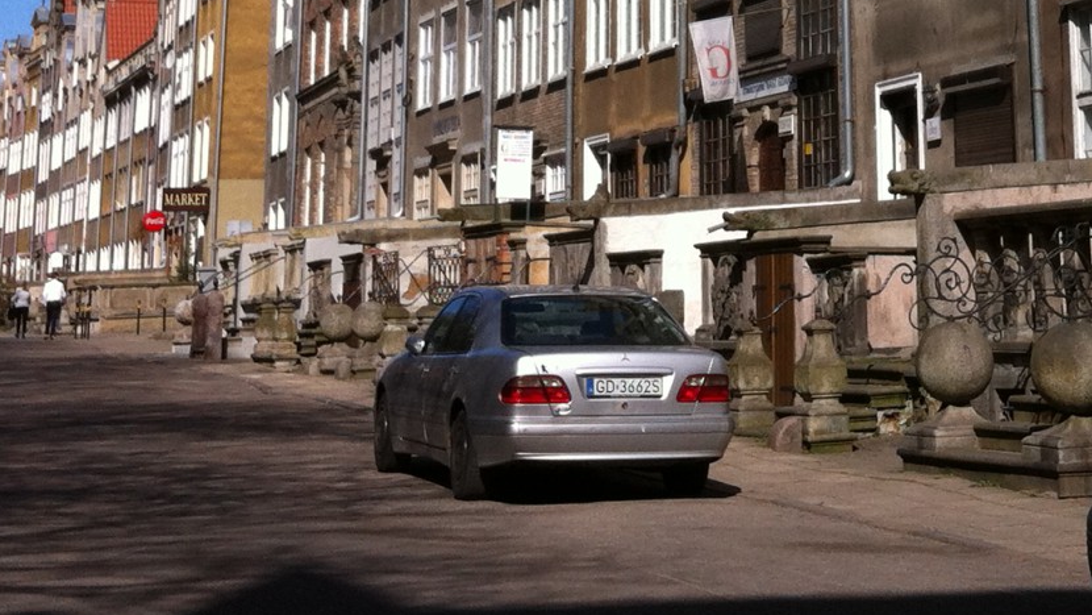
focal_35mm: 94
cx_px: 842
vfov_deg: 12.2
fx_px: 2722
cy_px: -362
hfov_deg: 22.4
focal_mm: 3.85
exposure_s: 1/1885
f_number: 2.8
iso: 80
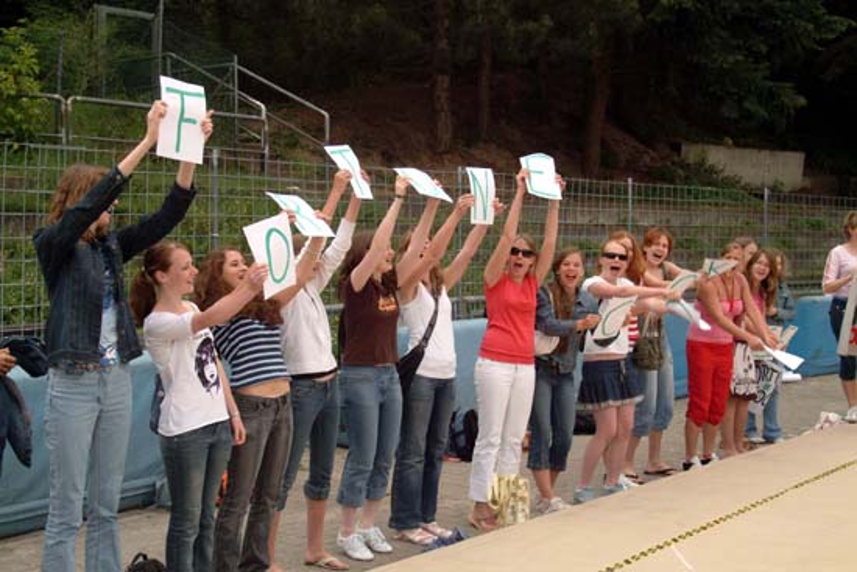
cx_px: 428
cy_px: 286
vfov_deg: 25.1
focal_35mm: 54
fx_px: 1286
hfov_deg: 36.9
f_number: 8
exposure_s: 1/250
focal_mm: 36
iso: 200
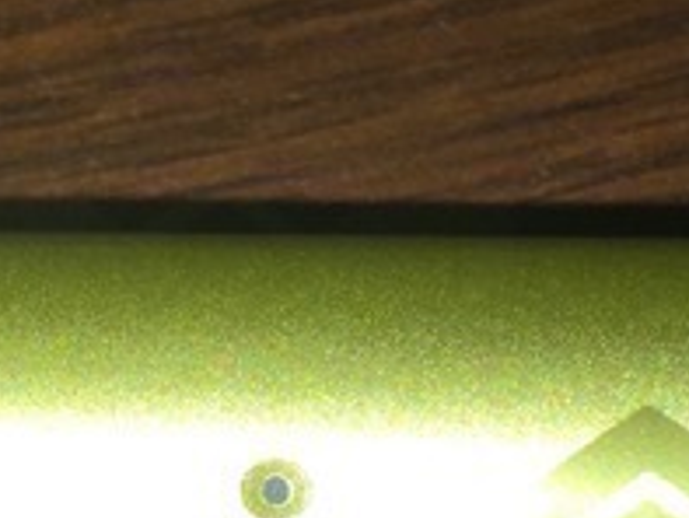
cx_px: 58
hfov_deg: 13.6
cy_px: 602
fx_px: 2868
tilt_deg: -55.4
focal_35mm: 144
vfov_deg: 10.2
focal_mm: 4.15
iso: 32
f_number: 2.2
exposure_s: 1/77
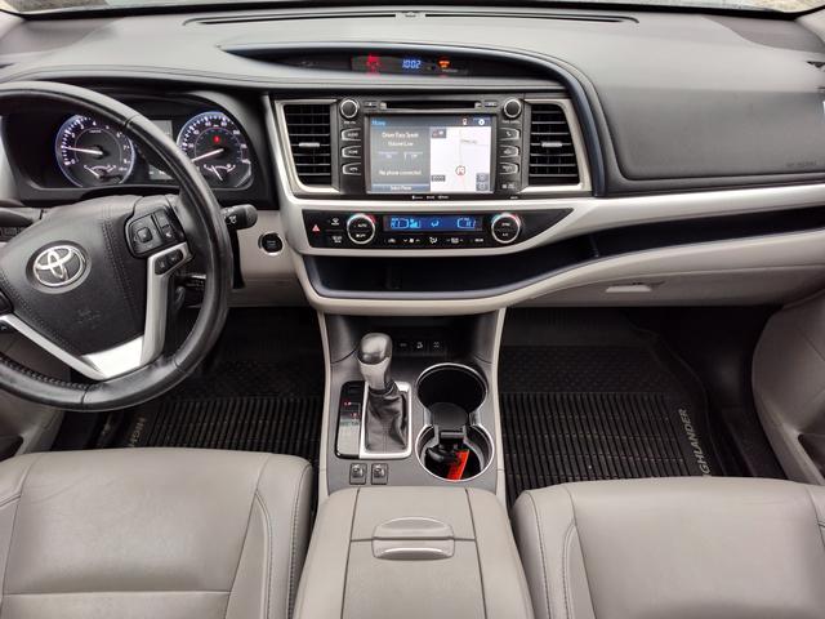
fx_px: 548
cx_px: 412
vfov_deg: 58.9
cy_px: 310
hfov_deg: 73.9
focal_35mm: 23
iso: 297
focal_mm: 5.56
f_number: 1.88
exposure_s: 1/120
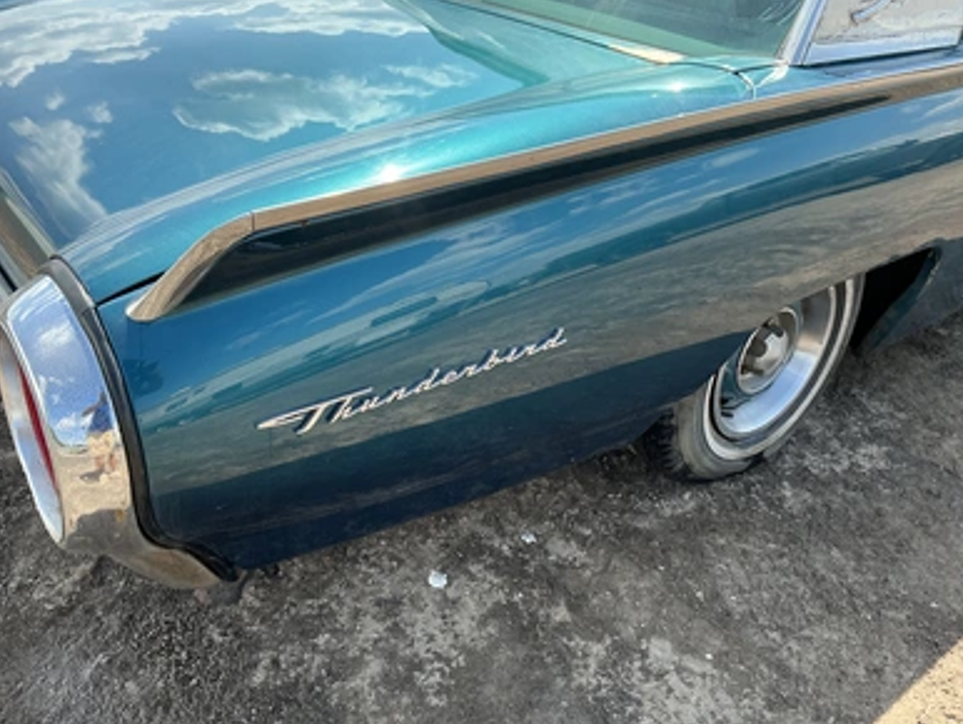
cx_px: 472
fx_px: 807
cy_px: 362
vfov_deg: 48.3
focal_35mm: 29
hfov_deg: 61.6
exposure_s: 1/620
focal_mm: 3
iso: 25
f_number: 1.8
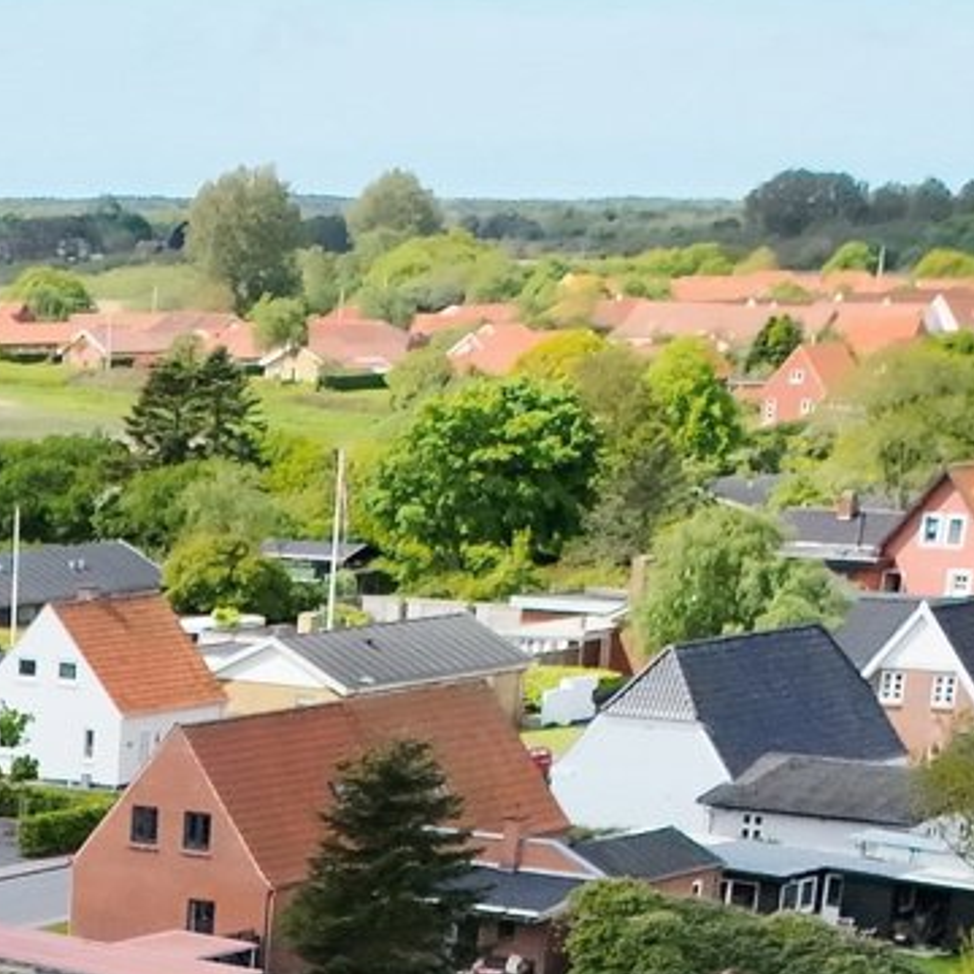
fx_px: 3756
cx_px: -325
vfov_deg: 12.8
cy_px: 1991
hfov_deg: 14.1
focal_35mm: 118
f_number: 1.7
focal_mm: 6.72
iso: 340
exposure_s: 1/3200
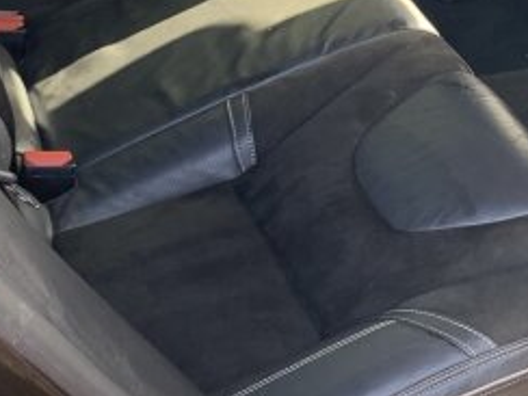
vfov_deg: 15.2
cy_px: 23
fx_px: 1464
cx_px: 463
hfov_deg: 20.1
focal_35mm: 96
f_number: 1.8
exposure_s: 1/112
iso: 100
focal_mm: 4.25
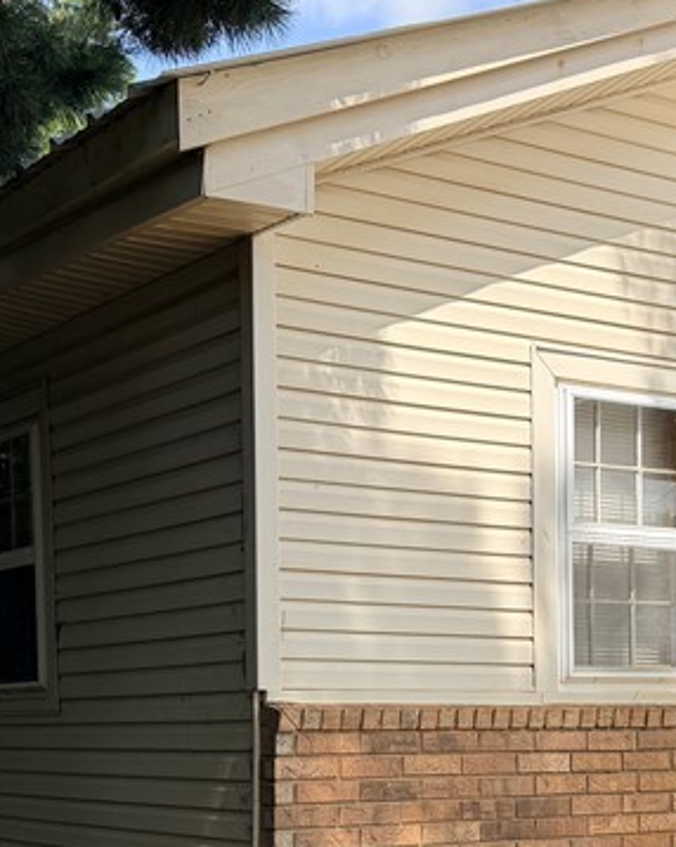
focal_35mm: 67
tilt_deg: +0.9
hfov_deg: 22.6
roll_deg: +0.6
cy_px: 684
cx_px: 515
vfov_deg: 27.7
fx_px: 1677
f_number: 1.78
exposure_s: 1/2703
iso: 80
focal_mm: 6.76
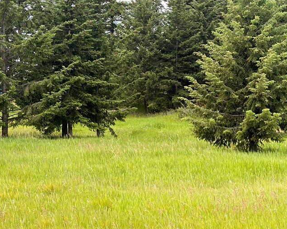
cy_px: 92
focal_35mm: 86
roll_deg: -0.2
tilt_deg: -1.3
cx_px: 185
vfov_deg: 17.8
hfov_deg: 22.2
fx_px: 730
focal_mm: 6.76
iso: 80
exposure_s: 1/446
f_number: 1.78
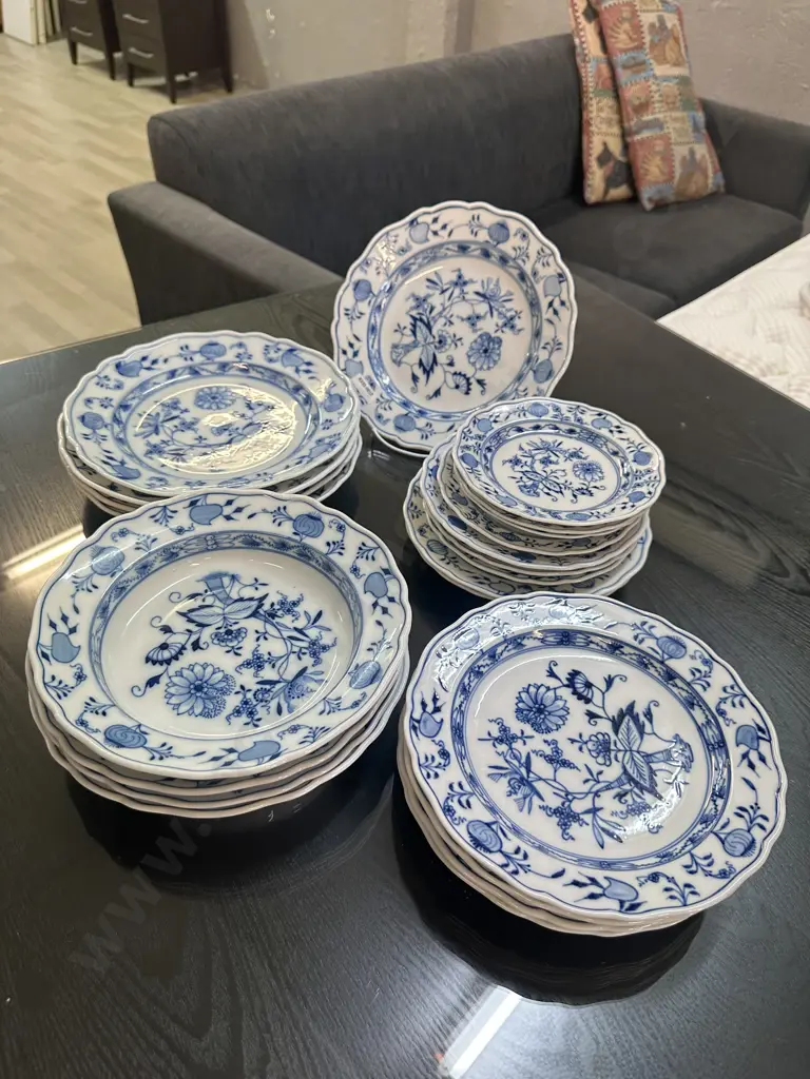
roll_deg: -4.3
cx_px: 405
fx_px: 749
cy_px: 540
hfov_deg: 56.8
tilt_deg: -42.4
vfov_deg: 71.6
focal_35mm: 24
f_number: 1.78
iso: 160
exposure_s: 1/100
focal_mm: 6.86
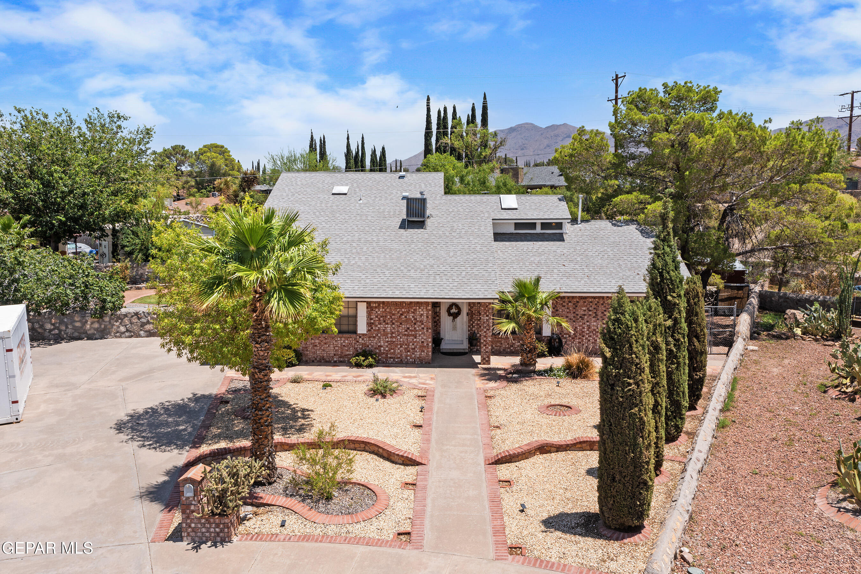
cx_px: 430
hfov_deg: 65.5
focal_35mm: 28
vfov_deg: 46.4
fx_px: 669
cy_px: 287
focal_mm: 10.26
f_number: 6.3
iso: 100
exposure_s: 1/500
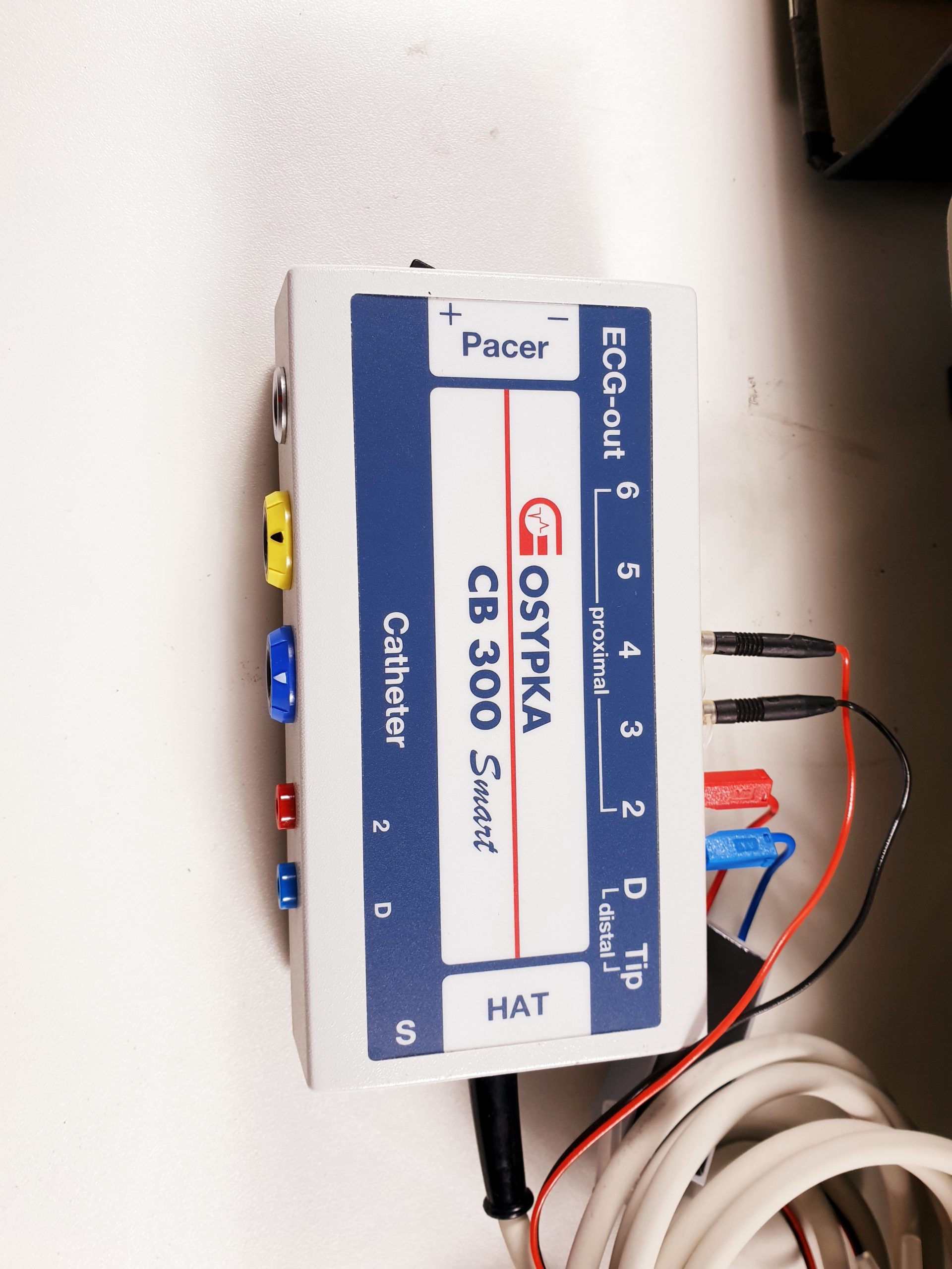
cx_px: 476
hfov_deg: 53.1
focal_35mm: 26
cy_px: 634
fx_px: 953
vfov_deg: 67.3
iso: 80
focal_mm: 4.3
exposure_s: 1/50
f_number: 2.4
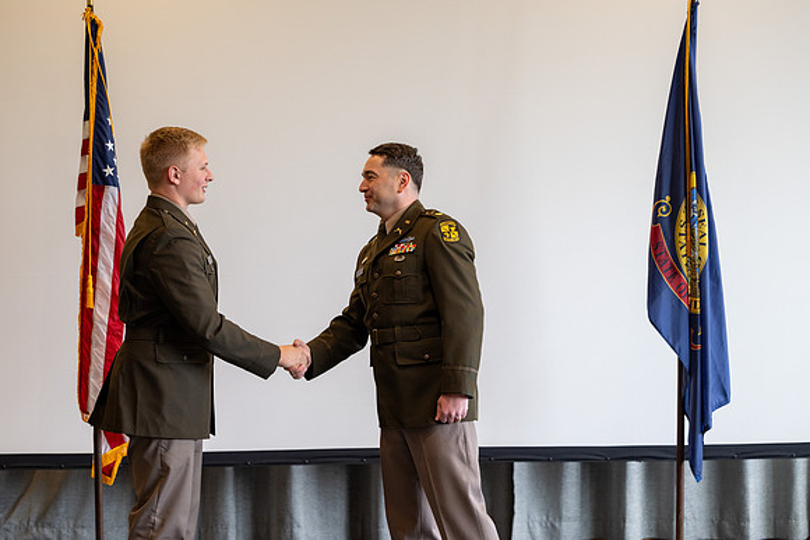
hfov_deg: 26.2
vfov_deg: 17.6
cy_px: 270
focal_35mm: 77
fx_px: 1743
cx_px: 405
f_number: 2.8
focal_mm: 70
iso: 500
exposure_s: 1/200
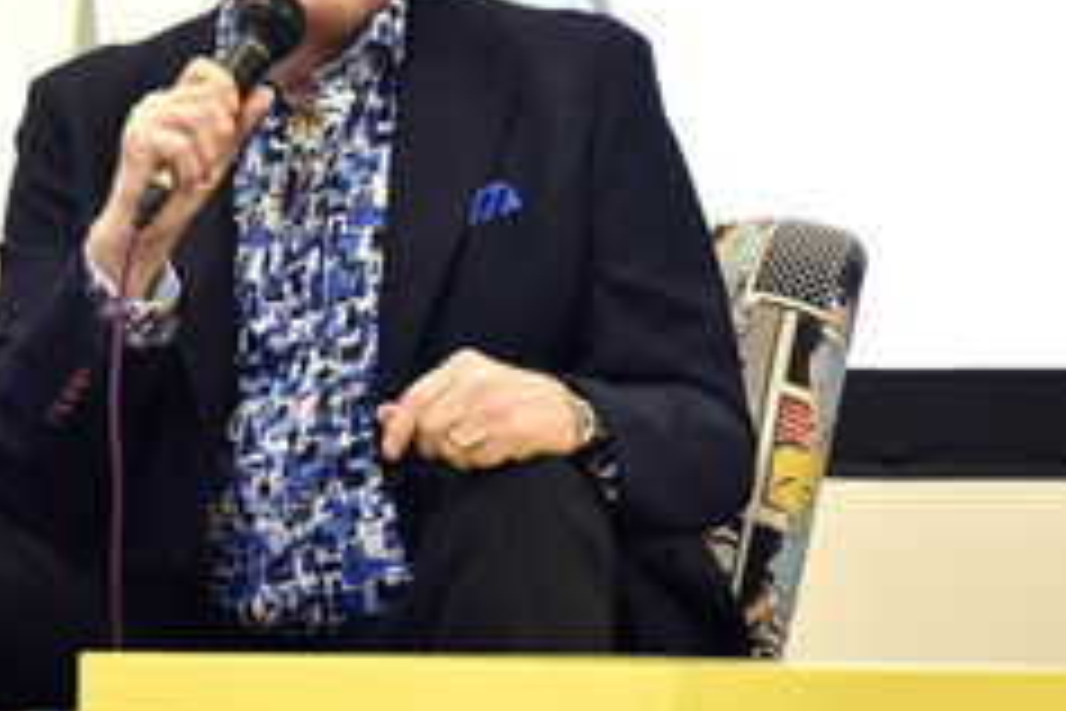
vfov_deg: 3.7
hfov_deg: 5.6
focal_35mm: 371
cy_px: 288
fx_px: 10985
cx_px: 349
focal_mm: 195
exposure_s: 1/125
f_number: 3.5
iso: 4500
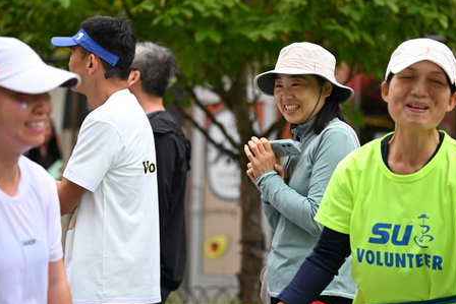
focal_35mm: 113
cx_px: 243
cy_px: 119
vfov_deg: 12.1
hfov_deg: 18.1
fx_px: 1432
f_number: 2.8
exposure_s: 1/2000
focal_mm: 92
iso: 640
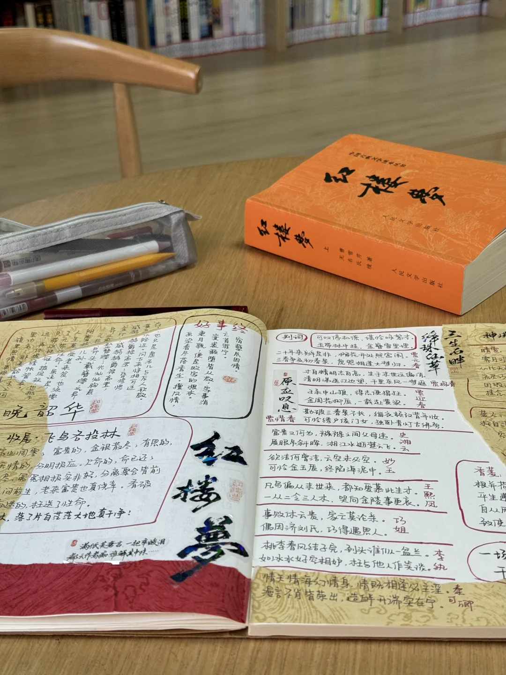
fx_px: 936
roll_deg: +1.4
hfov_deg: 30.3
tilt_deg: -28.3
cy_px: 338
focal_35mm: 48
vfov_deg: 39.7
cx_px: 253
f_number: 1.78
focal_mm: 6.86
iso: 100
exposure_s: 1/96
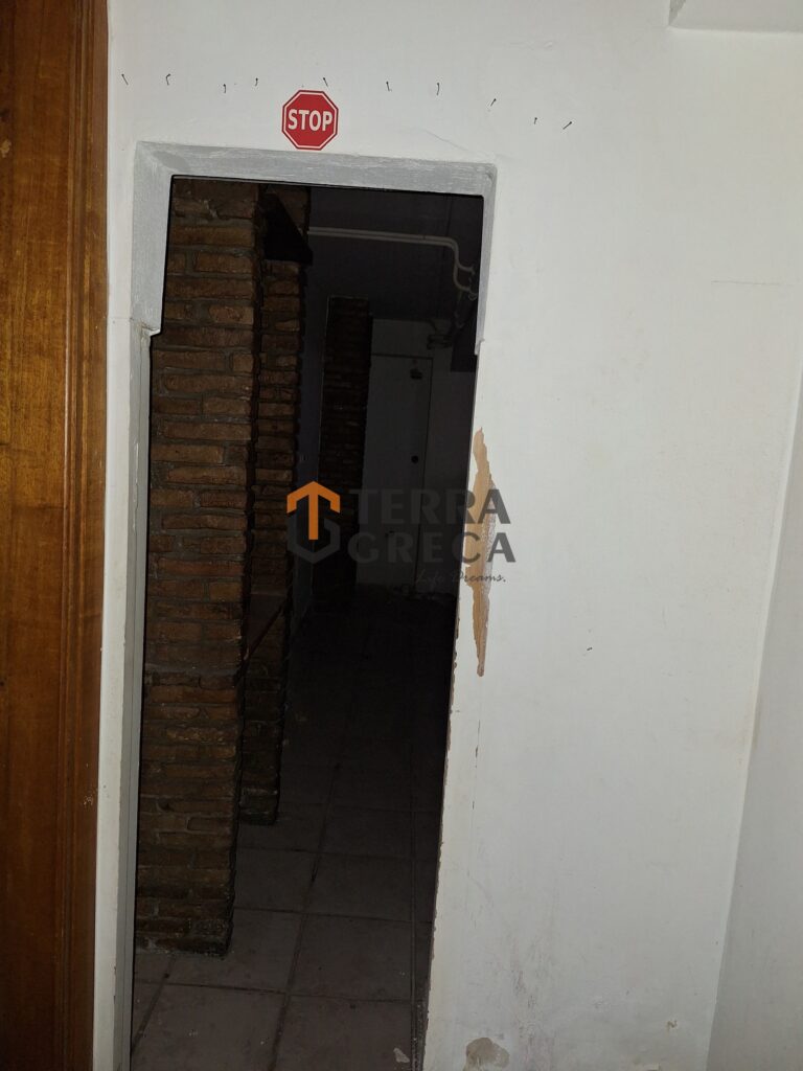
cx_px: 402
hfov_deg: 58.9
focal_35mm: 23
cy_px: 536
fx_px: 711
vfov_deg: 73.9
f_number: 1.8
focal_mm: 5.54
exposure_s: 1/50
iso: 200
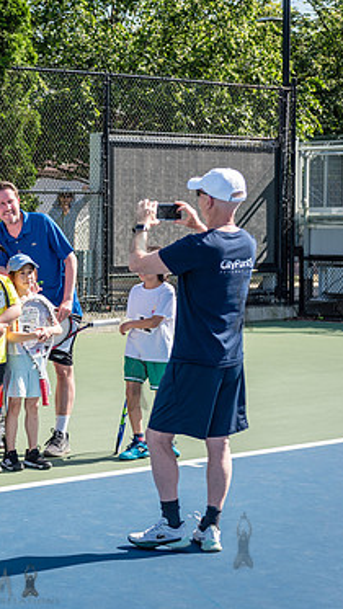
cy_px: 303
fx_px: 1487
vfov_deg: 23.2
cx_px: -74
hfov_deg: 12.8
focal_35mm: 92
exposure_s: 1/1000
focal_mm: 56
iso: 200
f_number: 3.5
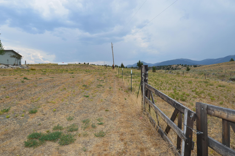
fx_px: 130
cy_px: 84
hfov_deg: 83.9
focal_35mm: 20
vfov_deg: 61.6
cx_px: 108
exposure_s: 1/250
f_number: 10
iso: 220
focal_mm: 12
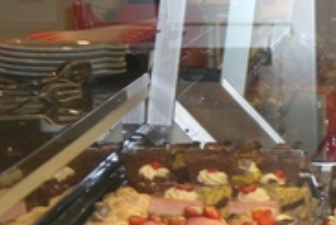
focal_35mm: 260
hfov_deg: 7.9
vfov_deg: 5.3
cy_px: 266
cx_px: 345
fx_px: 2431
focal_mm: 18.9
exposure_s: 1/60
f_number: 5.9
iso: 200
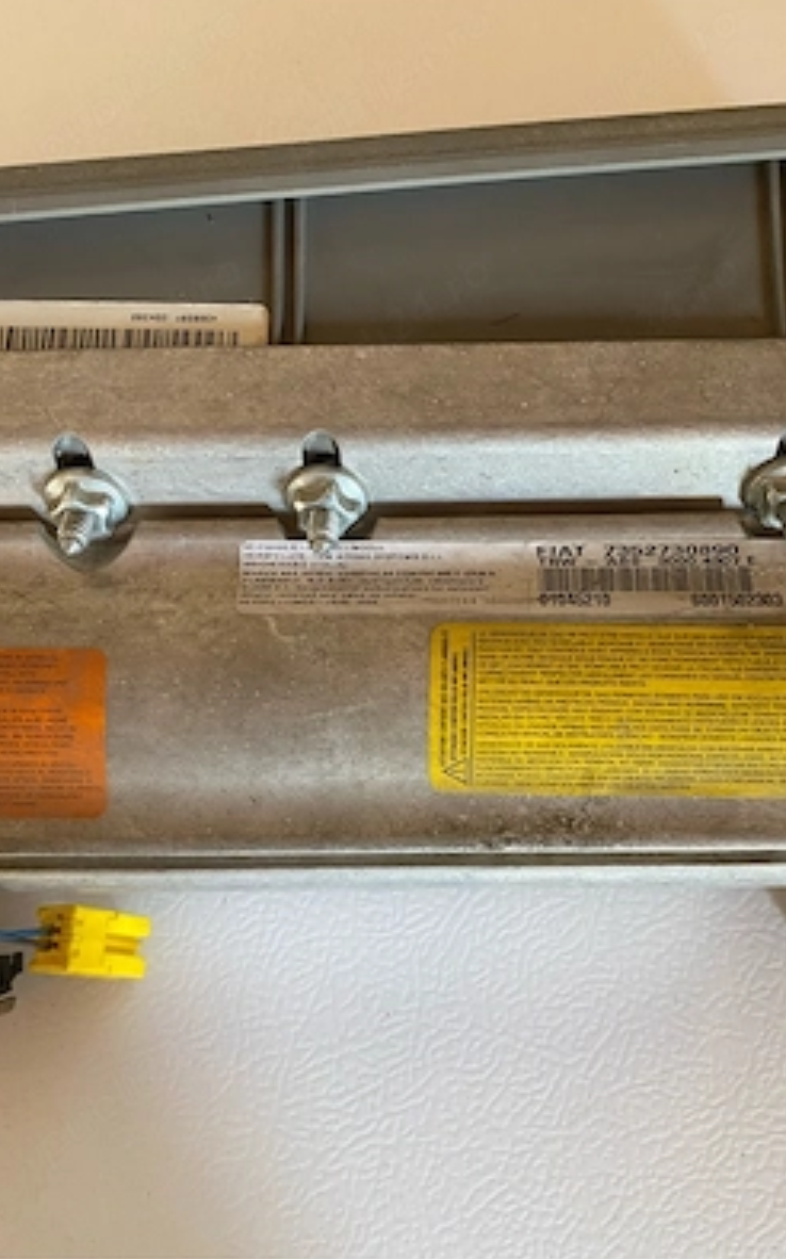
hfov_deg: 44.4
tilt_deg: -72.8
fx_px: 960
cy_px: 623
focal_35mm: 28
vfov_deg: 66.5
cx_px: 451
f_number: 1.8
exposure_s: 1/65
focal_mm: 4.25
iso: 125
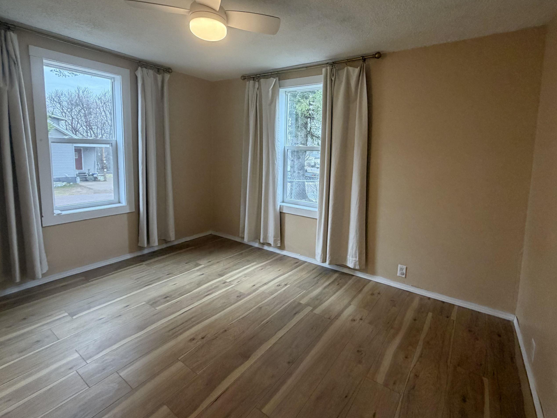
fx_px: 274
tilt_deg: -5.4
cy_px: 178
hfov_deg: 90.9
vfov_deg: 74.3
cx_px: 299
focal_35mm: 17
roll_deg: -1.7
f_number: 2.2
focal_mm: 2.22
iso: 320
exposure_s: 1/60
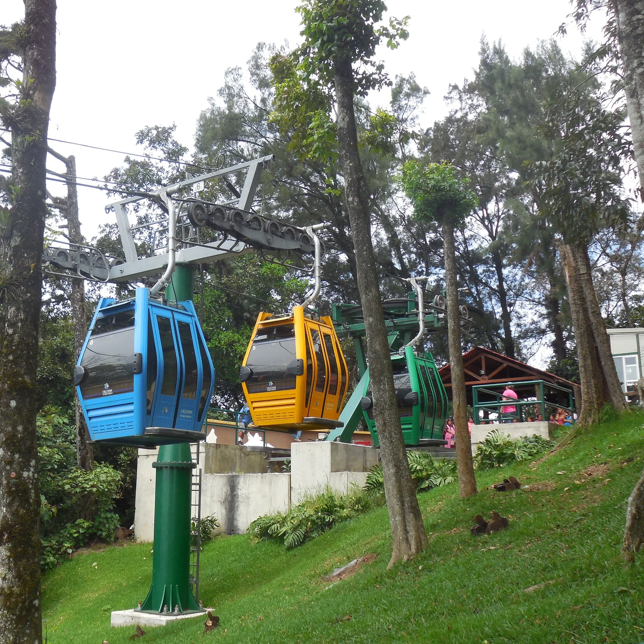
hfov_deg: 40.6
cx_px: 235
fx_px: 863
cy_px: 320
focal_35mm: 41
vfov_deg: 40.9
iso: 125
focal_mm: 6
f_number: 3.9
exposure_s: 1/320
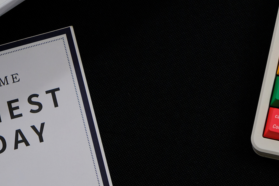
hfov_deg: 9.9
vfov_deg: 6.7
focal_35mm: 204
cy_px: 42
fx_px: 1581
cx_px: 330
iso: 400
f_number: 5
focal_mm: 55
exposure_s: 1/50
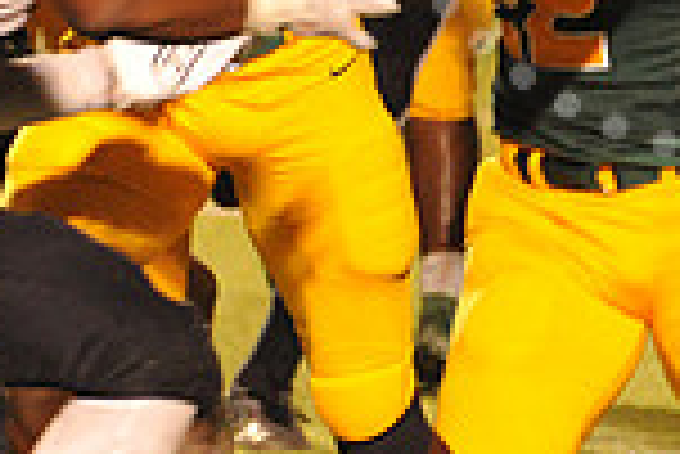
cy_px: -265
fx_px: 18132
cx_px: 770
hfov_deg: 2.1
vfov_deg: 1.4
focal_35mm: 959
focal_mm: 250
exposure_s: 1/200
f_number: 6.3
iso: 6400
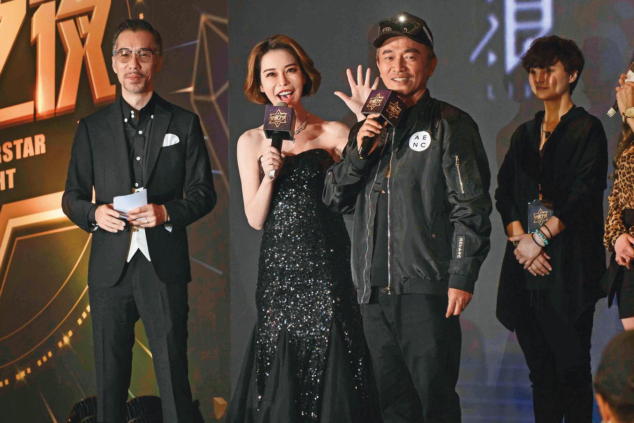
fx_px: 3646
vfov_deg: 6.6
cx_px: 216
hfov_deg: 9.9
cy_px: 145
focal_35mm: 207
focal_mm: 140
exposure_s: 1/250
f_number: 6.3
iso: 2200
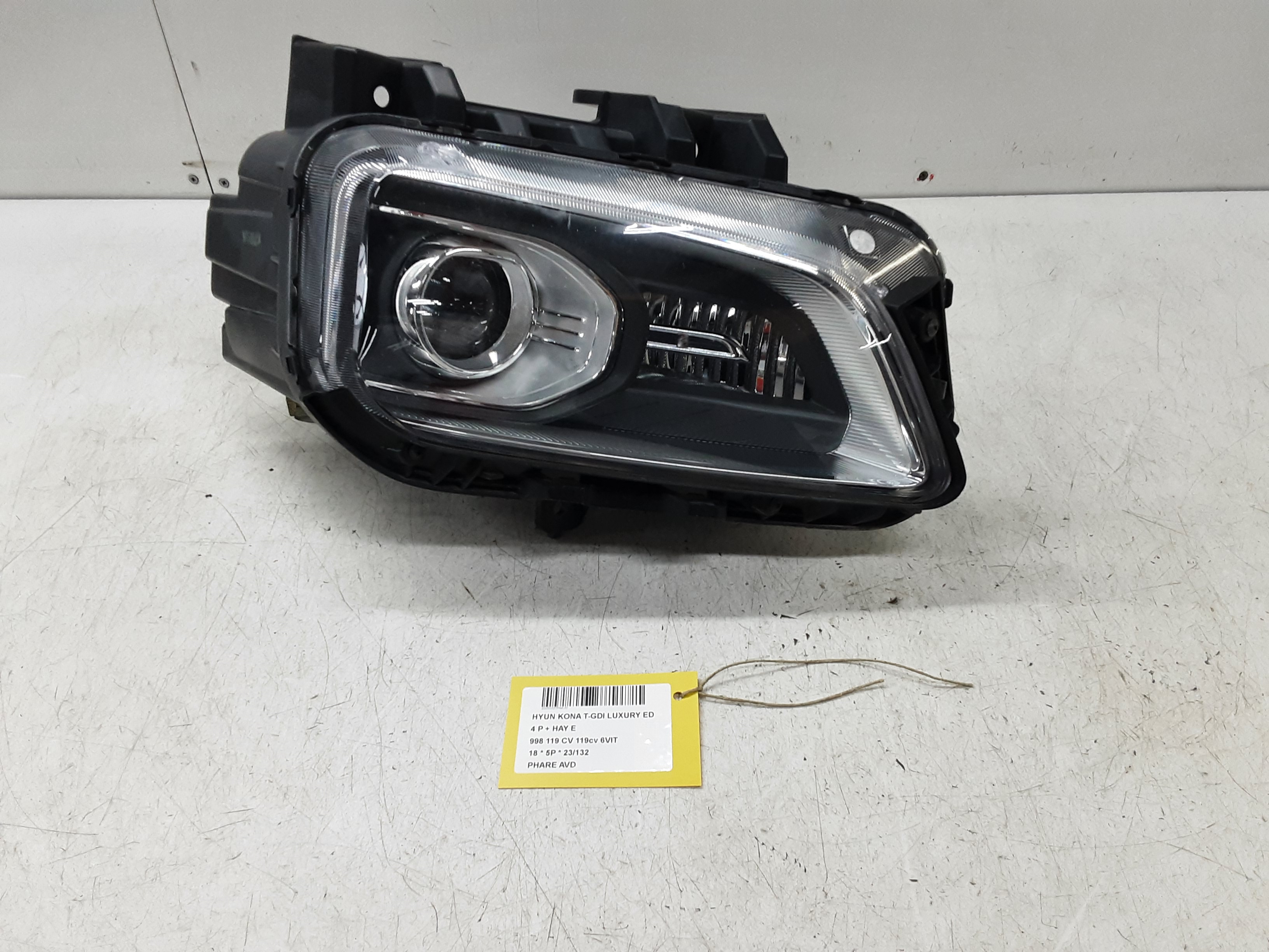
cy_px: 476
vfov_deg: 51.4
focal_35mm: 27
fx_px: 990
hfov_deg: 65.3
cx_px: 634
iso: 100
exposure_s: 1/50
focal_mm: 2.91
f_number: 1.9
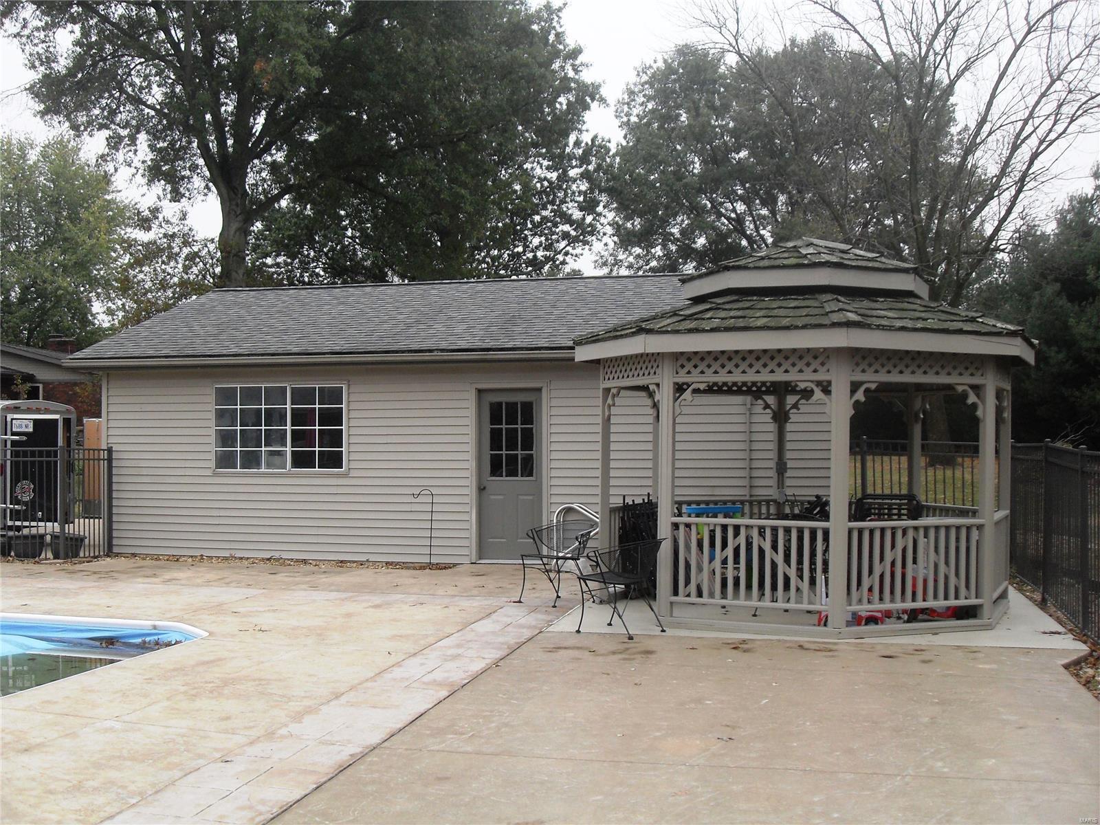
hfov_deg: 50.1
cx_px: 550
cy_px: 412
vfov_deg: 38.7
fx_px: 1176
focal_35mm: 37
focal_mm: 6.3
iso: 80
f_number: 2.8
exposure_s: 1/250
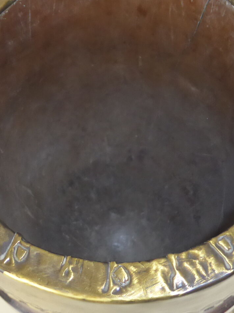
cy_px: 115
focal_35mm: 95
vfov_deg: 20.6
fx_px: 857
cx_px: 116
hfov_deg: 15.6
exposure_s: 1/60
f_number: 4.1
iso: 400
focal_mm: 7.9
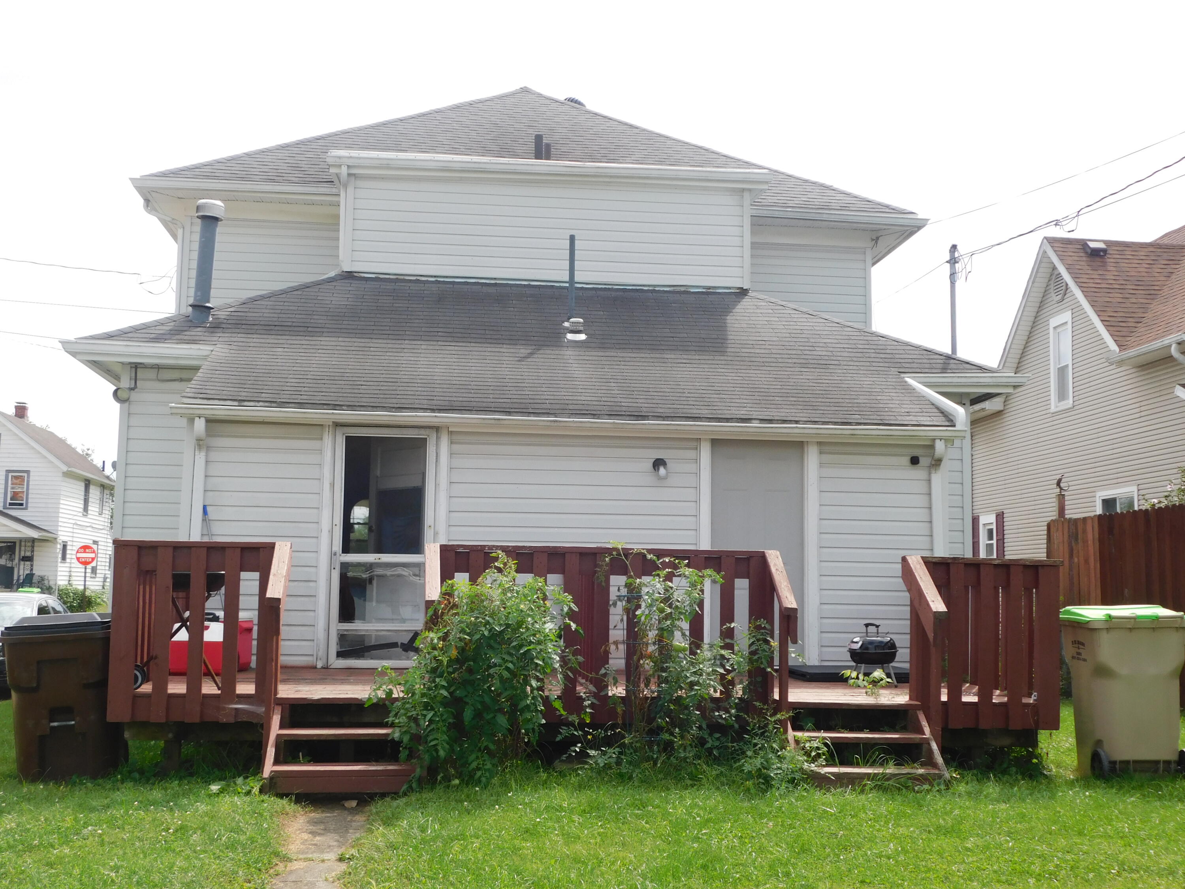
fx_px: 1369
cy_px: 444
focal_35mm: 40
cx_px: 592
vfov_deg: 36.0
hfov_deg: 46.8
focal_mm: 7.1
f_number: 3.6
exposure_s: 1/640
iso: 125
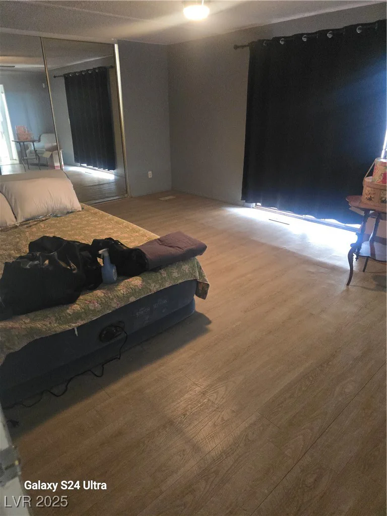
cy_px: 258
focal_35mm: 23
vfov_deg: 73.9
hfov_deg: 58.9
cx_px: 194
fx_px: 343
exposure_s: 1/60
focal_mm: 6.3
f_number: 1.7
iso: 1250
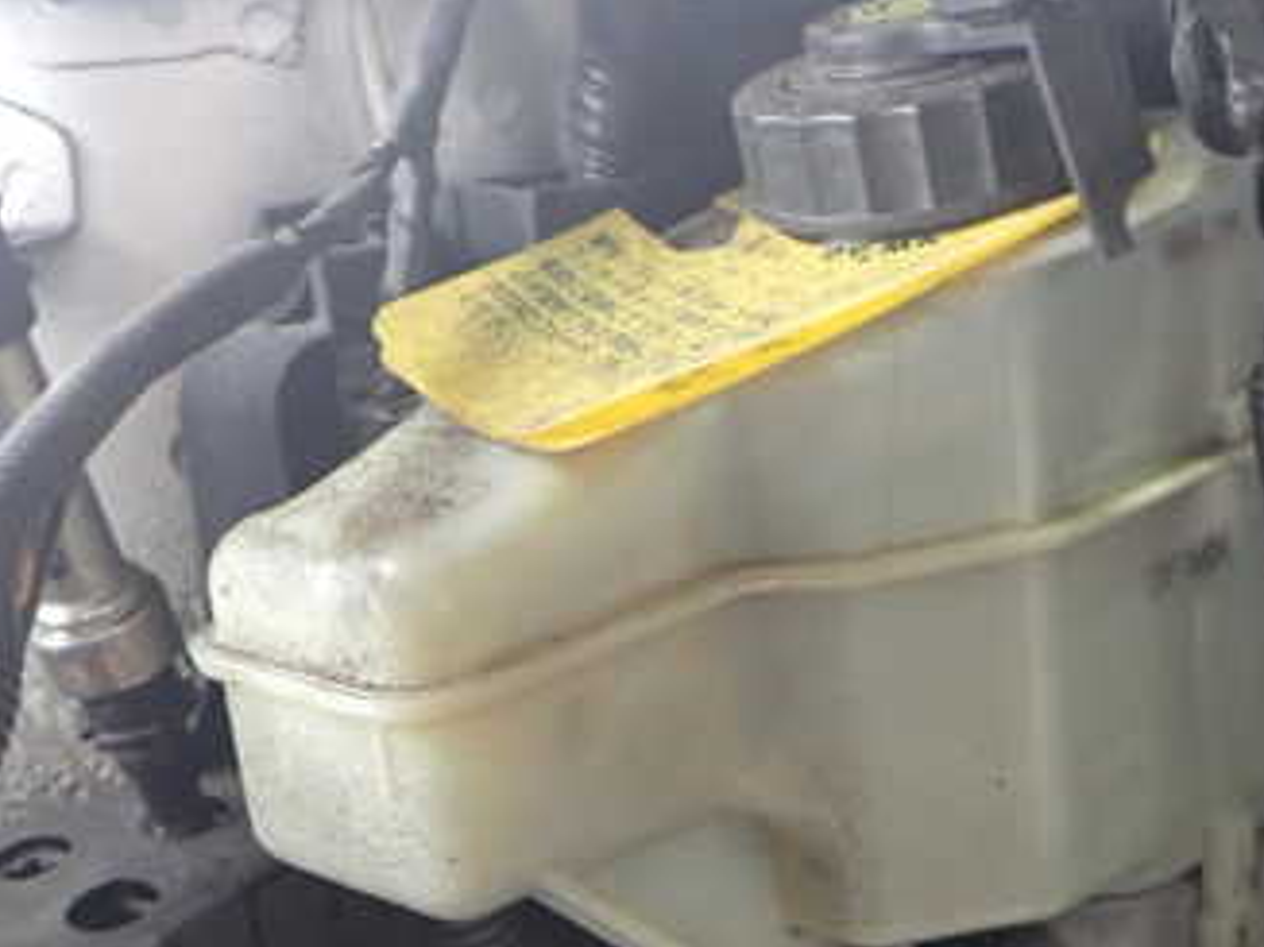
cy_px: 584
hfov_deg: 34.9
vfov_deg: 26.5
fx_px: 2008
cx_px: 723
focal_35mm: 55
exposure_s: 1/125
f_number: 2.3
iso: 400
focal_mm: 5.4
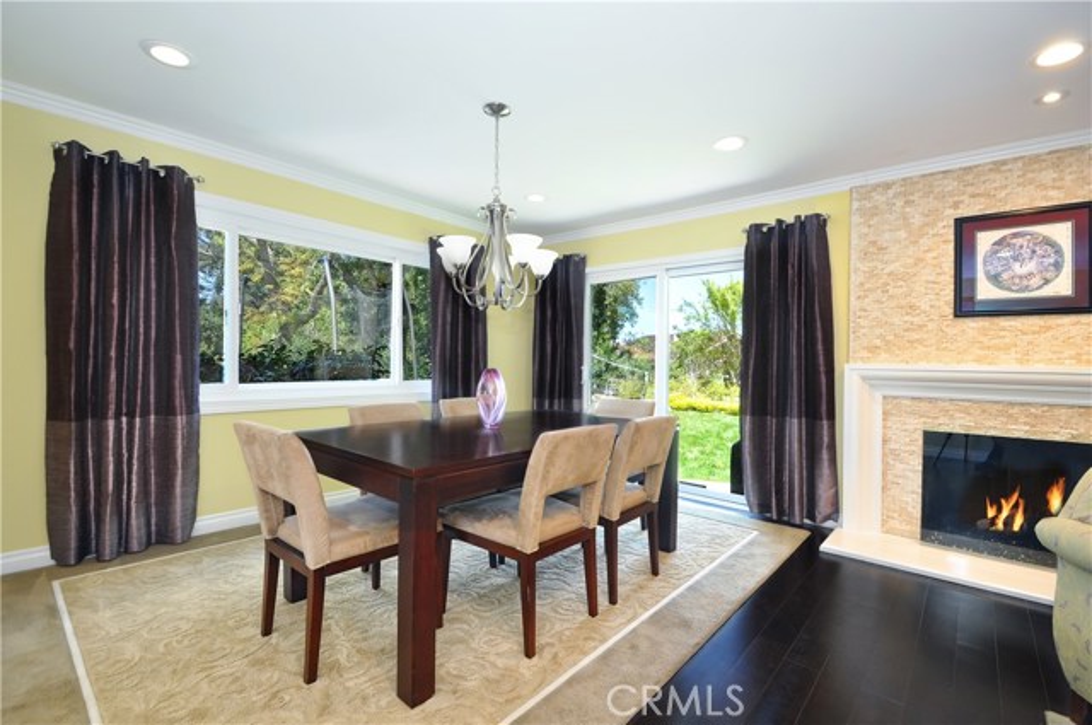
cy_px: 362
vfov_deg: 77.2
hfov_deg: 100.5
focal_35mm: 15
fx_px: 454
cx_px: 546
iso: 250
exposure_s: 1/10
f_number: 6.3
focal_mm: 10
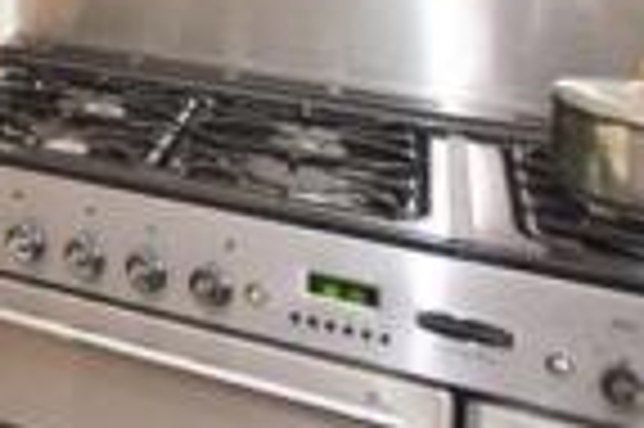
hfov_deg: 18.1
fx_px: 1233
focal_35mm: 69
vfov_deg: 16.8
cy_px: -304
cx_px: -685
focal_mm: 10
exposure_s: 1/60
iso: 500
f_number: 5
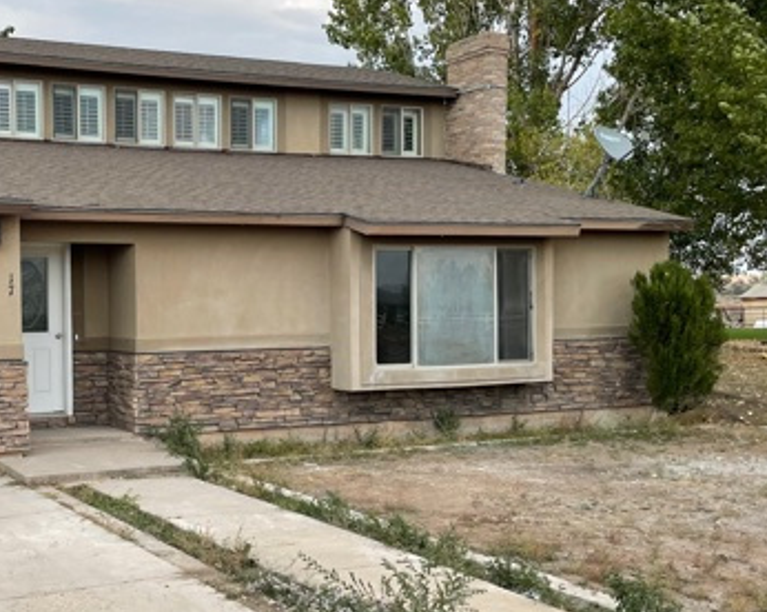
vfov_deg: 32.0
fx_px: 1066
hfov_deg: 38.4
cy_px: 333
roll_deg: +1.3
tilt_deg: -2.4
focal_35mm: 47
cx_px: 173
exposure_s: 1/2092
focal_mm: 4.2
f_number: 1.6
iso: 32
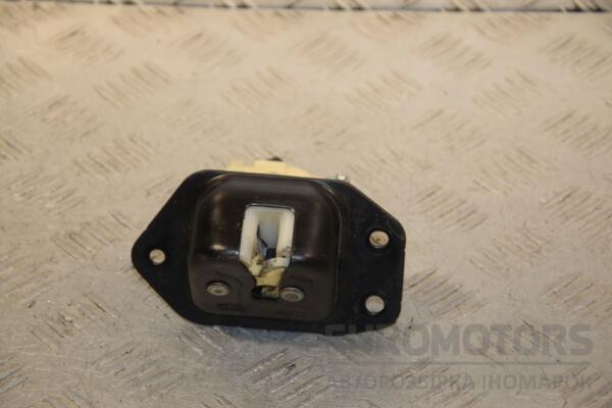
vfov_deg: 10.2
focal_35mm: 135
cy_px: 204
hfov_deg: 15.2
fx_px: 2295
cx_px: 306
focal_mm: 90
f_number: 7.1
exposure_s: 1/200
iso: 800
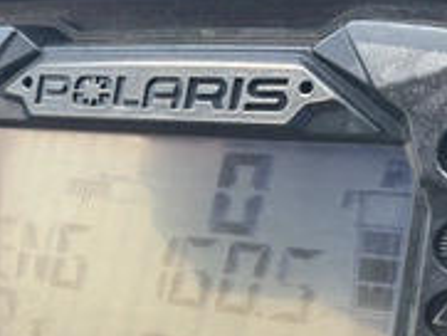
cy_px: 341
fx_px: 827
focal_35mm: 64
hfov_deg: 29.9
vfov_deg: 22.1
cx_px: 136
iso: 25
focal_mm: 3
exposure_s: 1/277
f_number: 1.8
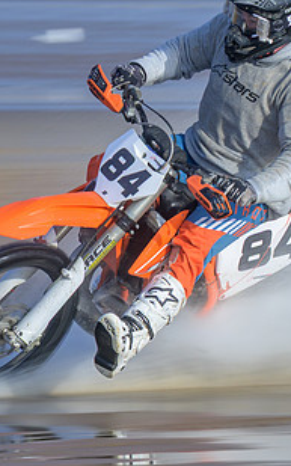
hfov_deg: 2.0
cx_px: 234
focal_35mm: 645
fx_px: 8188
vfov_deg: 3.3
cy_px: 125
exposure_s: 1/160
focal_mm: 140
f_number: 8
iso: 80
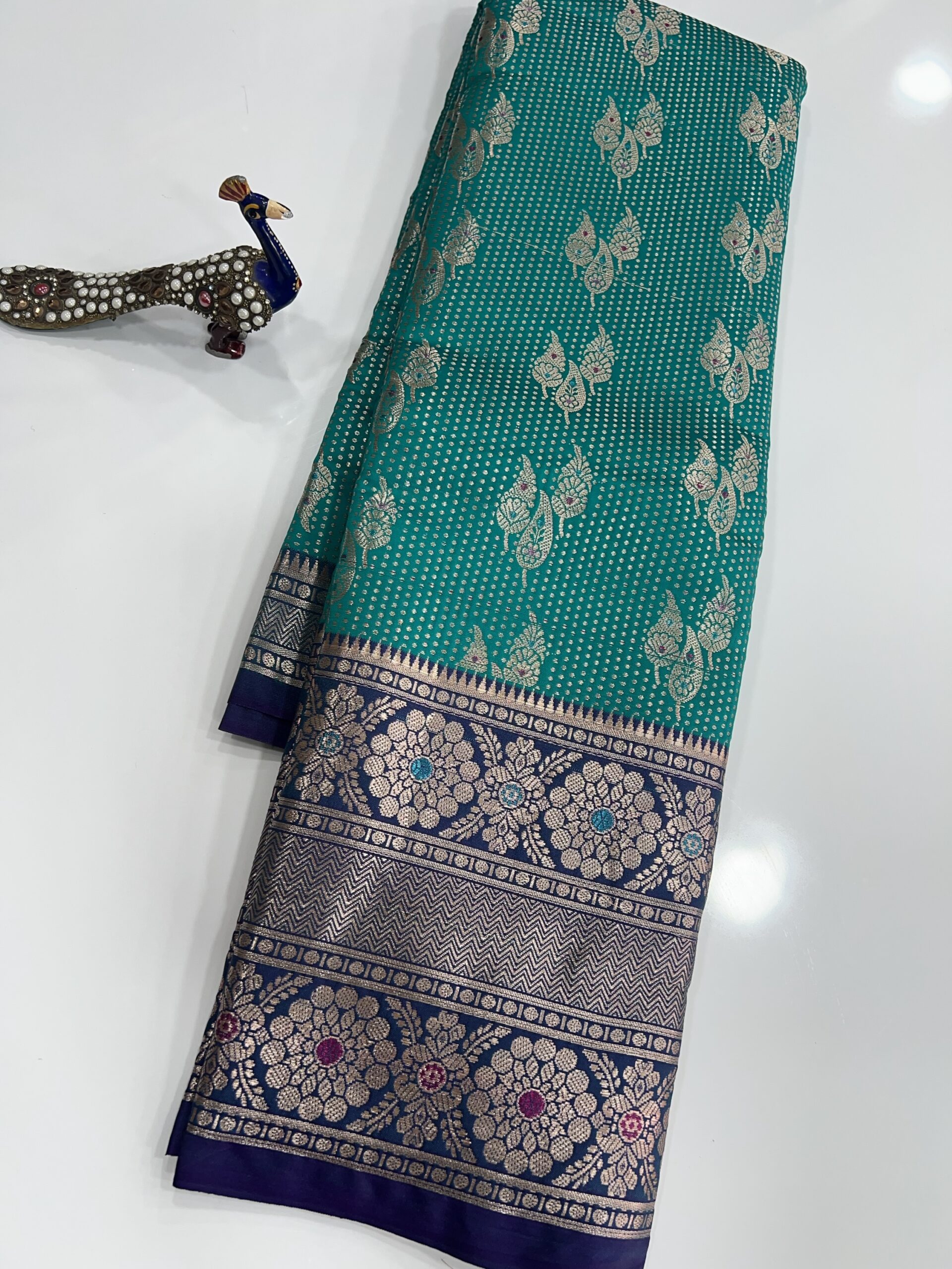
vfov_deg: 67.3
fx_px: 953
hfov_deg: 53.1
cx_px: 476
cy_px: 634
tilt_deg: -66.9
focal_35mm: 26
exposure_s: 1/104
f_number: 1.5
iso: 32
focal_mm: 5.7
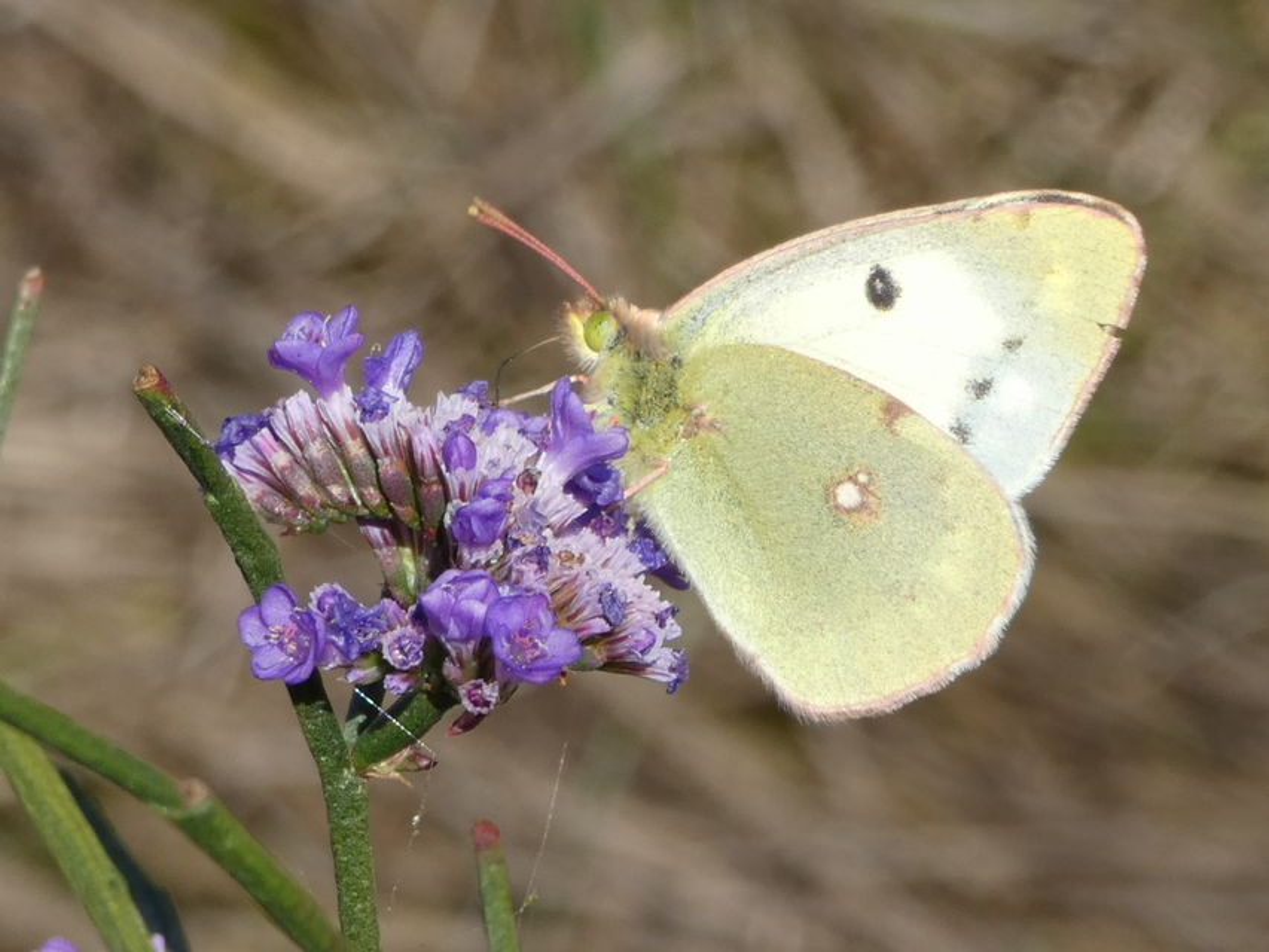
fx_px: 6013
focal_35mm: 164
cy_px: 476
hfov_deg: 12.0
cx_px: 634
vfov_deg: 9.1
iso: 80
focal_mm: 29.5
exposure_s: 1/160
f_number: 5.4
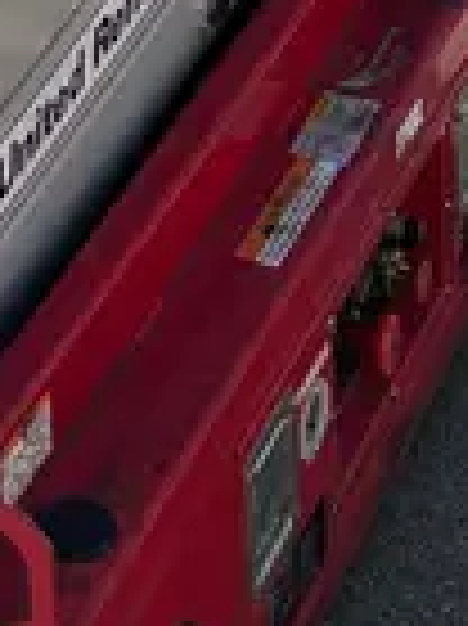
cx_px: -148
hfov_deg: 10.6
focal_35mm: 137
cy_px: -628
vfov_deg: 12.6
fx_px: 2473
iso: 50
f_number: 1.6
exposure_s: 1/1912
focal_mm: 5.96
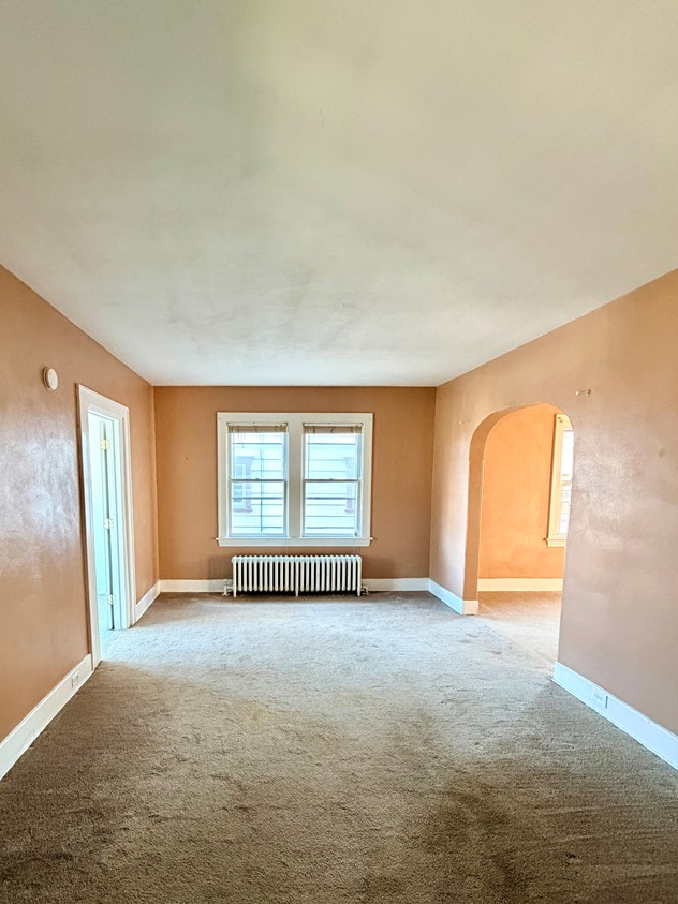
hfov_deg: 73.8
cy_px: 524
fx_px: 444
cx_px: 268
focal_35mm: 17
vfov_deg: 90.3
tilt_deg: -6.4
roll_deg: +0.0
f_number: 2.2
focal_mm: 2.22
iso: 640
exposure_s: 1/60
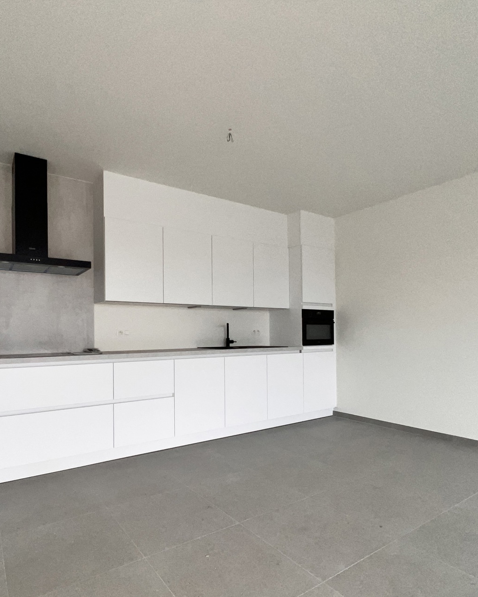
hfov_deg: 70.4
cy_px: 334
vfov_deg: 82.9
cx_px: 199
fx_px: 336
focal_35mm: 19
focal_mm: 1.57
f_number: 1.8
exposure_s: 1/121
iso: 100
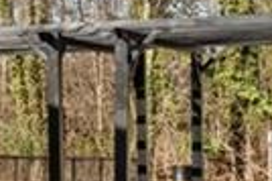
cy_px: 44
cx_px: -248
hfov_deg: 15.7
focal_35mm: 107
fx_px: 807
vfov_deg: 12.7
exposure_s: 1/250
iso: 200
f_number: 7.1
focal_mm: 14
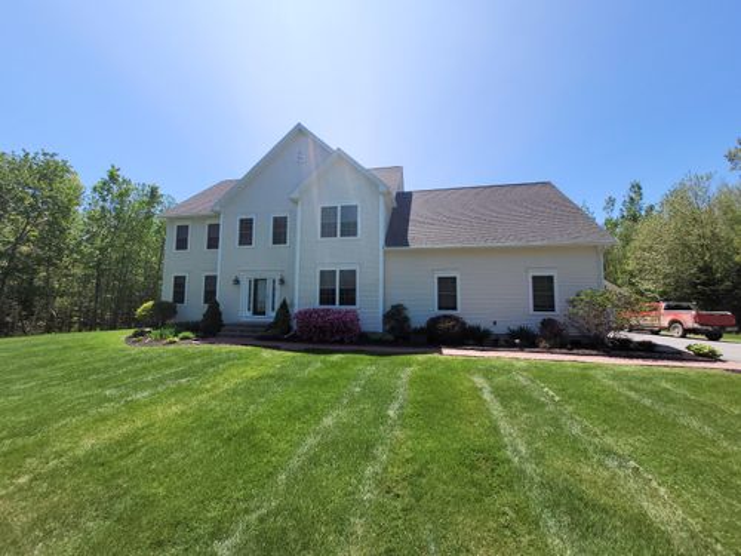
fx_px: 278
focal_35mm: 13
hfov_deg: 106.2
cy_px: 278
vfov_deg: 89.9
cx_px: 370
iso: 40
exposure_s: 1/1269
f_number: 2.2
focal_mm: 1.74
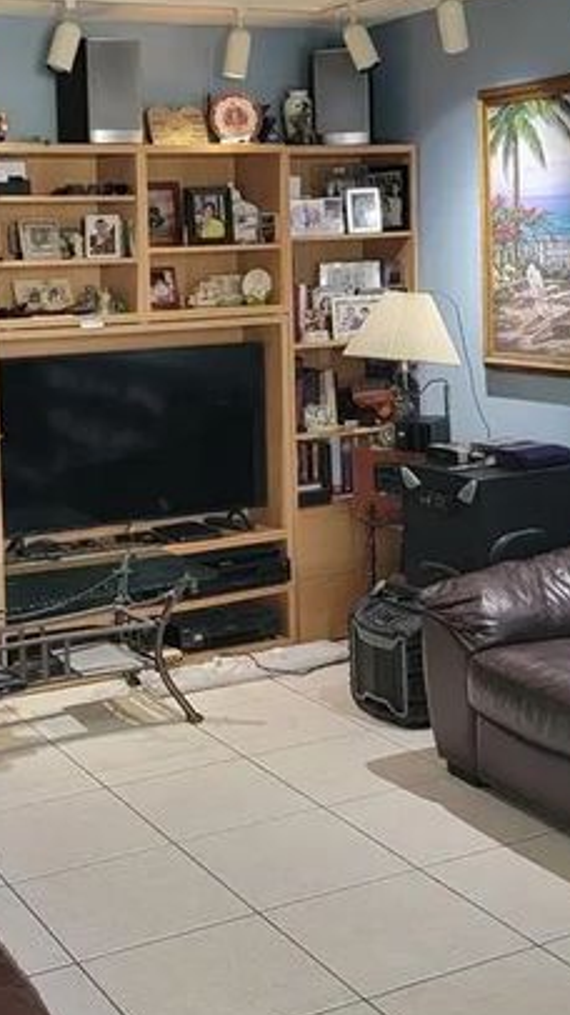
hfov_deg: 21.8
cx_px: 248
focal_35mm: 55
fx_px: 1480
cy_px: 314
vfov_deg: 37.3
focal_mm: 6.7
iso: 200
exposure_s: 1/60
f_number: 1.8
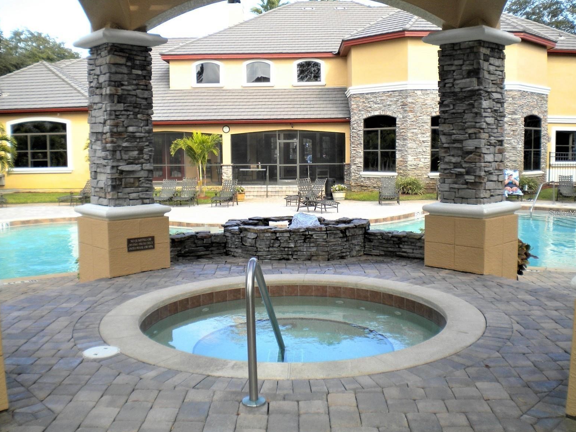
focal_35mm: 36
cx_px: 288
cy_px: 213
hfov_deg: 51.4
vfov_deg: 39.7
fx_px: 599
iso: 113
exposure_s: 1/188
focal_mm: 6.3
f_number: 4.6
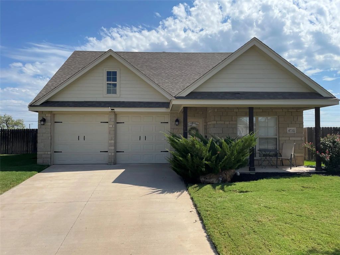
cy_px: 128
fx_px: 255
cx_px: 170
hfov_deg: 67.3
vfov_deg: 53.1
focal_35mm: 26
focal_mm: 4.2
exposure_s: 1/4464
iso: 32
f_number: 1.6
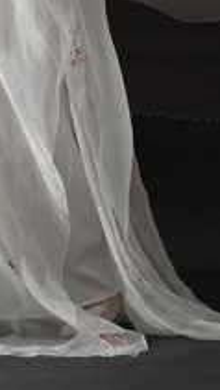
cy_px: -91
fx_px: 2318
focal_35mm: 224
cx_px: 9
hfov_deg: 5.4
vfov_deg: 9.5
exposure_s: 1/160
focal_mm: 86
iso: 250
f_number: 8
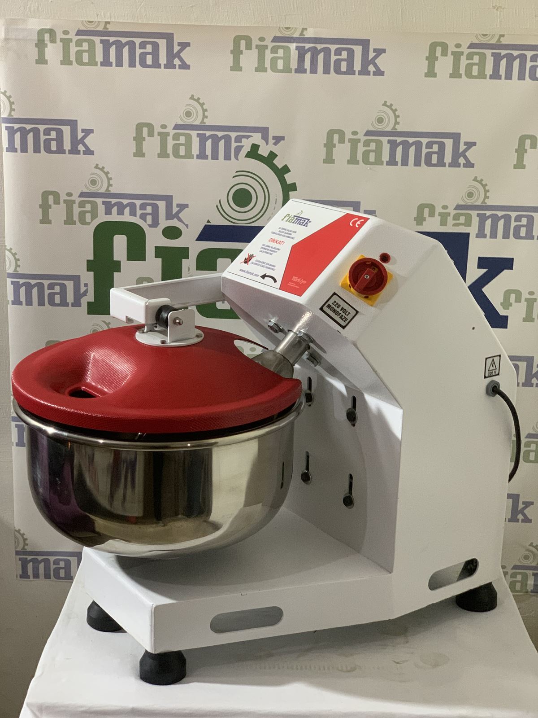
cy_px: 359
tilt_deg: -16.1
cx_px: 269
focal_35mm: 52
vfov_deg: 36.8
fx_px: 1078
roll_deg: -1.3
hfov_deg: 28.0
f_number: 2.4
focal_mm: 6
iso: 250
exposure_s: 1/50
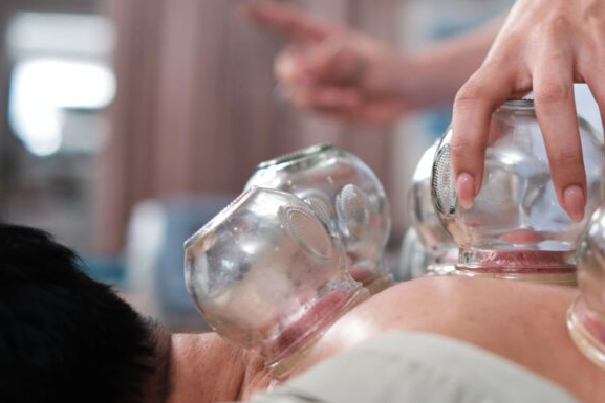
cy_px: 52
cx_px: 525
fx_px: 1580
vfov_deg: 14.4
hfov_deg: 21.3
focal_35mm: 94
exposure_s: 1/56
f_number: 1.8
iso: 80
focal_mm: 35
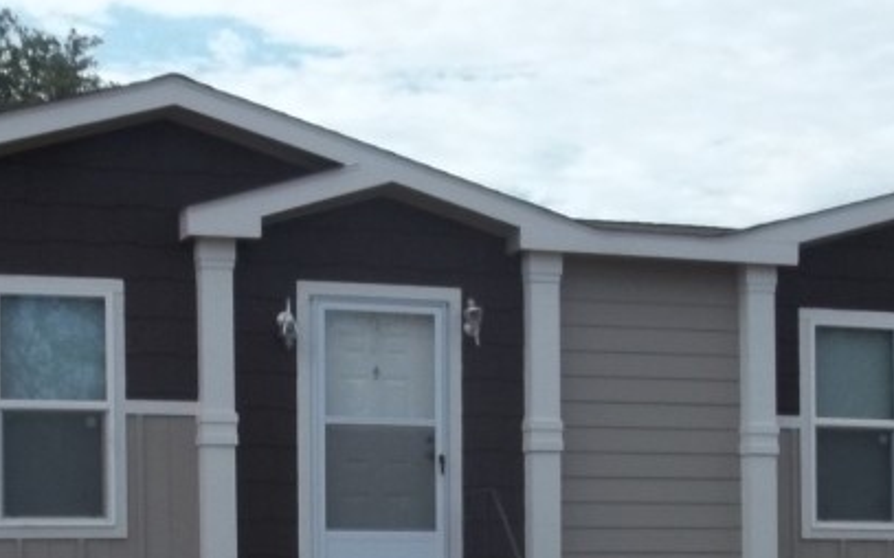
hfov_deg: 23.5
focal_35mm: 88
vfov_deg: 14.4
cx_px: 516
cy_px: 644
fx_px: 2143
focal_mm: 5.9
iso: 64
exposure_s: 1/125
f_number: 8
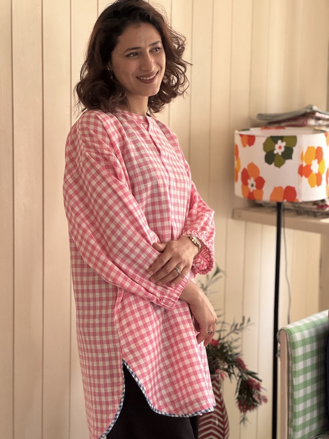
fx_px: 976
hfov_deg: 19.1
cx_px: 164
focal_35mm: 77
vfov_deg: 25.3
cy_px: 220
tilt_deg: -7.2
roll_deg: -0.3
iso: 200
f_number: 2.8
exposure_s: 1/84
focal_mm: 9
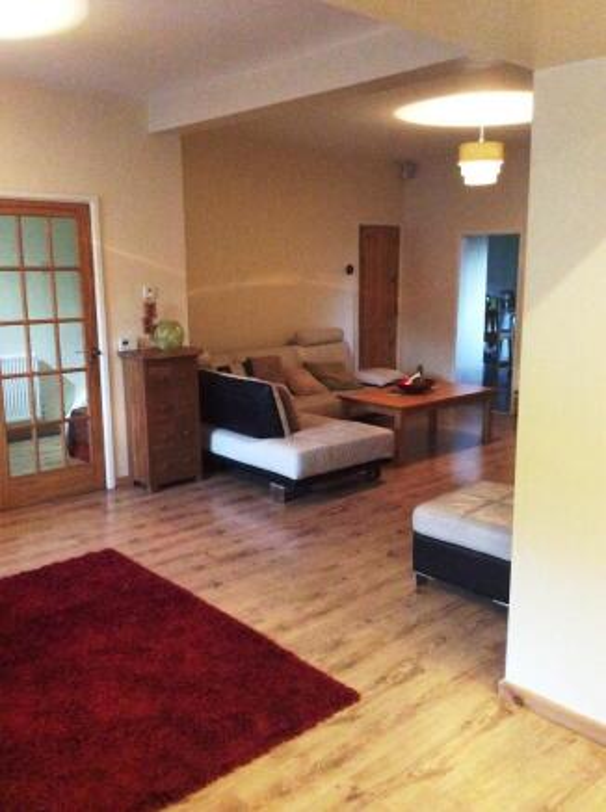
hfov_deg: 44.0
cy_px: 406
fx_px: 750
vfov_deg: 56.9
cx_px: 303
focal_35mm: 32
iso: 500
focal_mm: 3.3
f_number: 2.4
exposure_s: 1/17
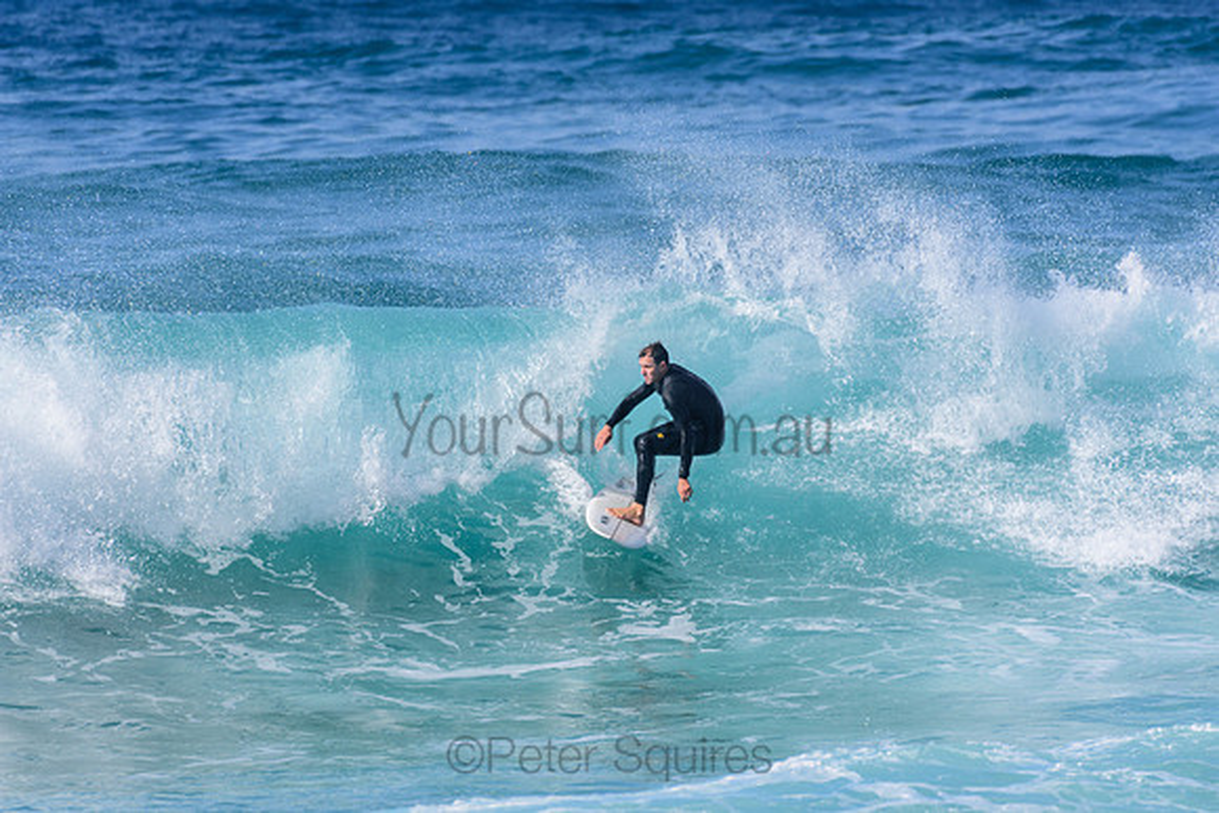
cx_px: 610
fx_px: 25401
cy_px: 406
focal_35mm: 750
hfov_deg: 2.7
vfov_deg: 1.8
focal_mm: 500
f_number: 5.6
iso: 320
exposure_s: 1/2000
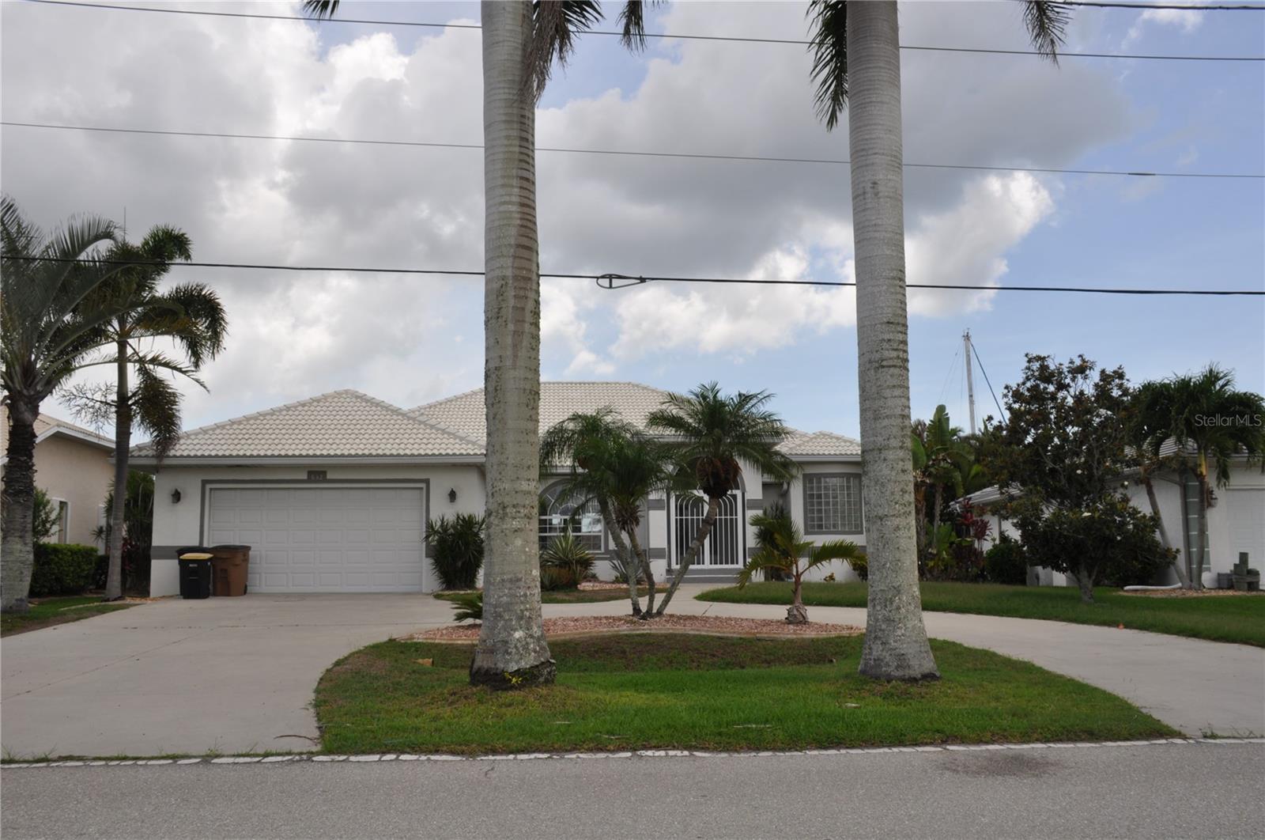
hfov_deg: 62.0
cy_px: 420
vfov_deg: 43.5
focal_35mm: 30
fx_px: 1053
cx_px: 632
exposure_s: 1/200
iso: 200
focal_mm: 20
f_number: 14
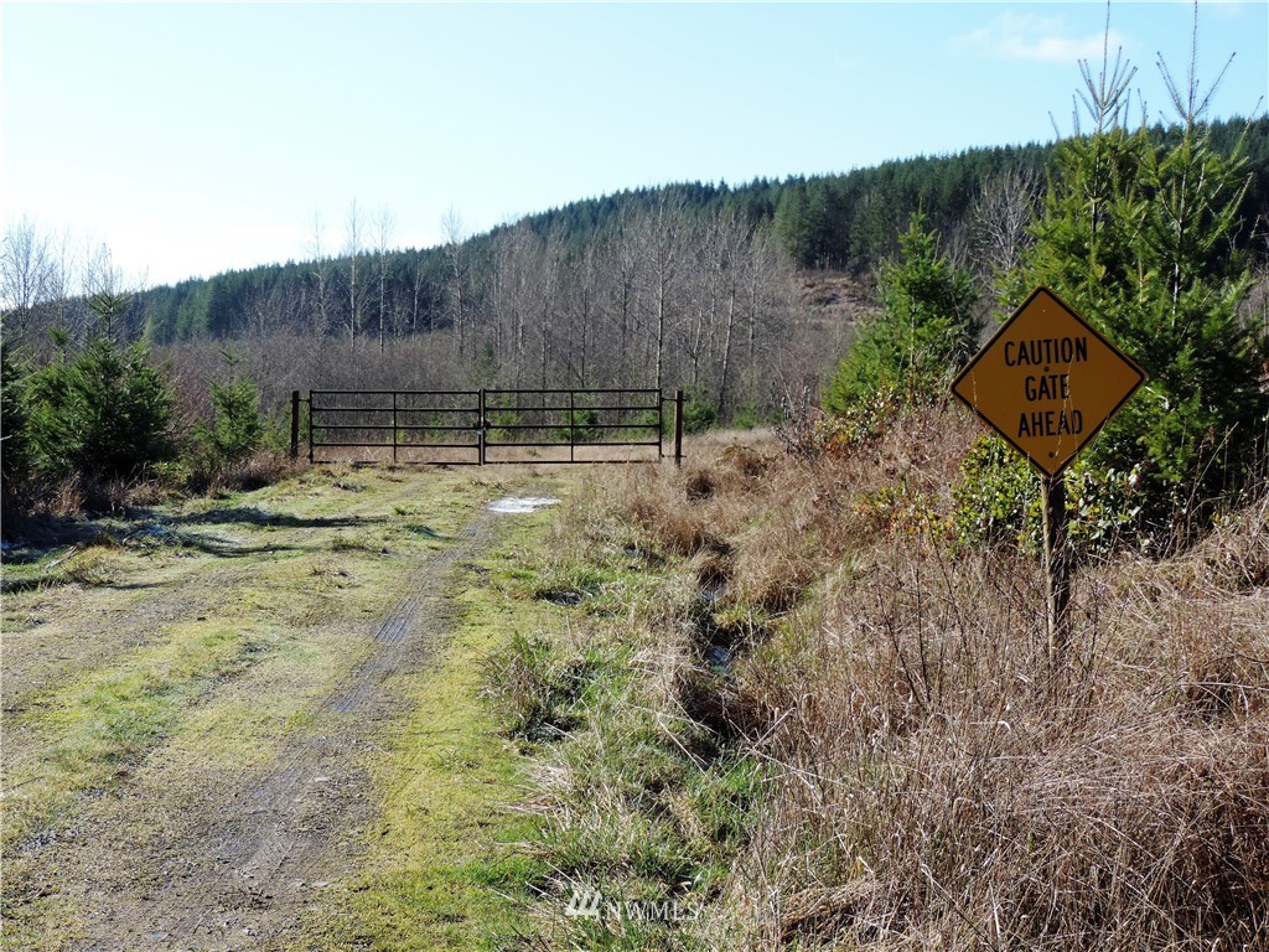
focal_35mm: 50
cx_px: 634
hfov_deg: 38.2
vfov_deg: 29.1
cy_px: 476
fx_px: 1833
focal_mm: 8.9
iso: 80
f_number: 3.6
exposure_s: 1/500
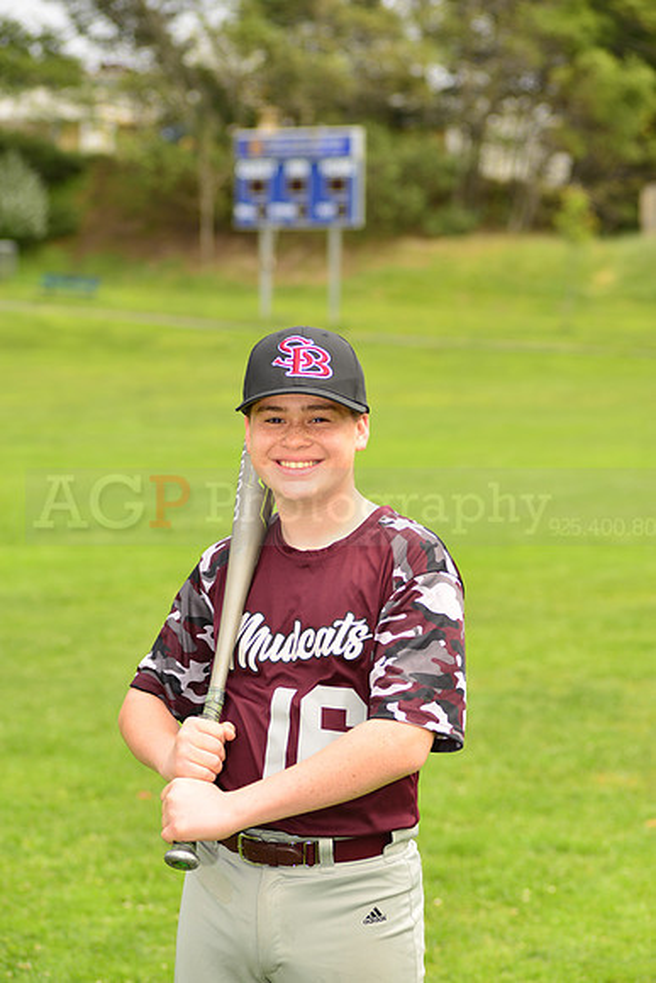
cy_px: 492
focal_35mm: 100
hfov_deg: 13.7
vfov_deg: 20.4
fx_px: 2731
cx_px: 328
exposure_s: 1/250
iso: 100
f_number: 5
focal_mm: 100
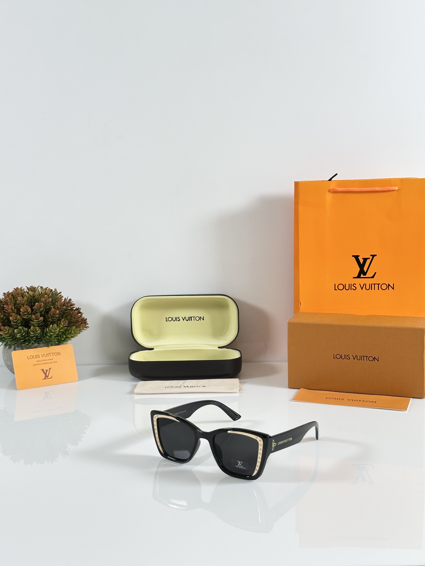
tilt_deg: -9.1
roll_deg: +0.7
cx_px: 212
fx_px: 786
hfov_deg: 30.3
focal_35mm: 48
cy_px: 283
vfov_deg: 39.7
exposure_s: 1/121
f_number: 1.78
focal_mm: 6.86
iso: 80
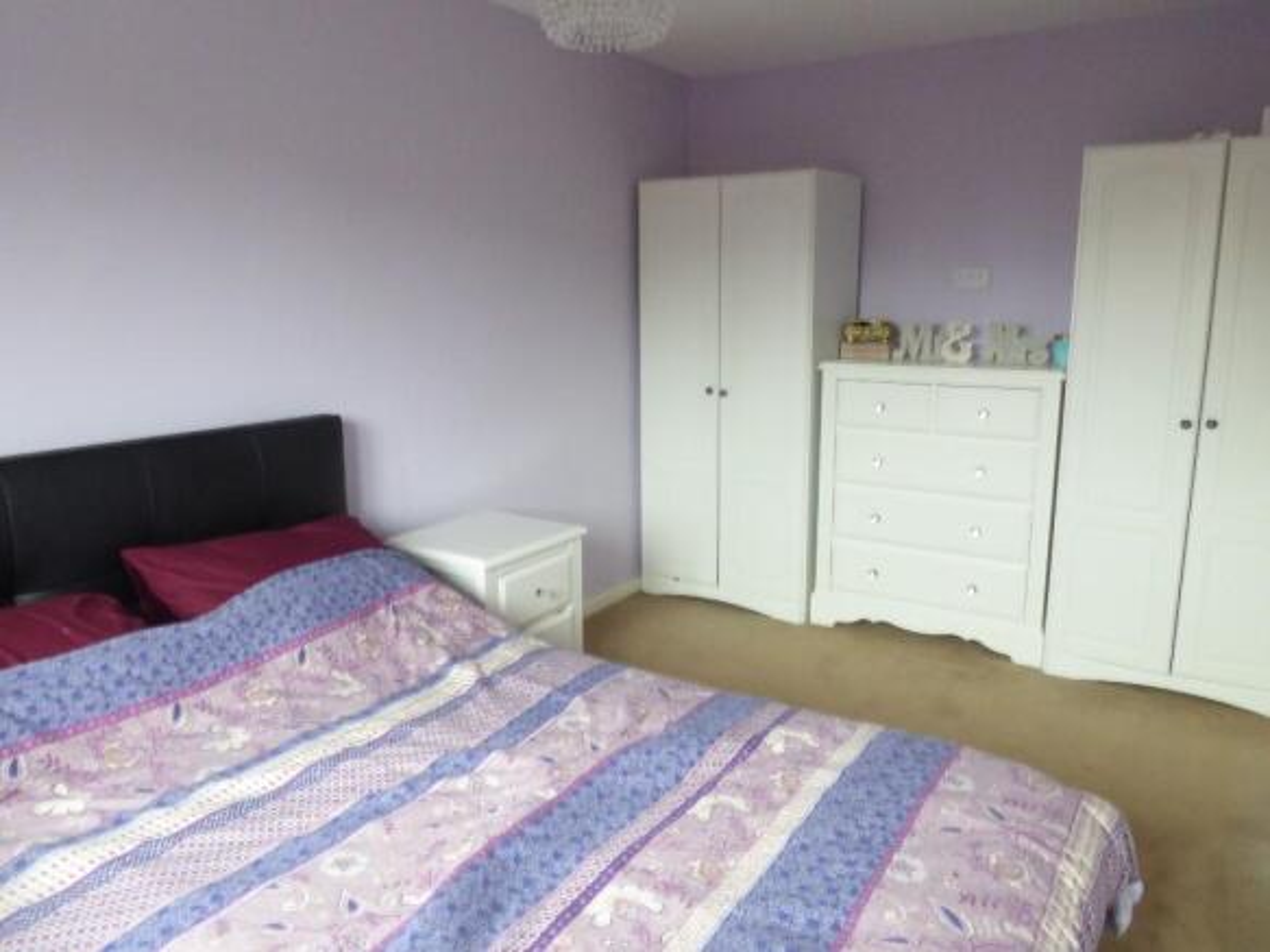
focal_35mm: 24
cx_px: 635
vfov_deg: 56.8
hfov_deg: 71.6
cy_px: 476
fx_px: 880
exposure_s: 1/6
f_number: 4
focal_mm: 4.3
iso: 400
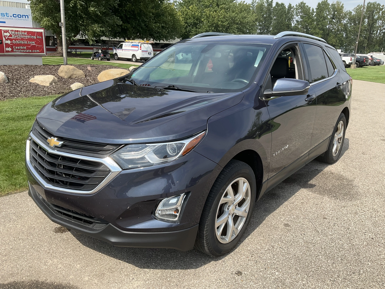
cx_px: 192
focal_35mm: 29
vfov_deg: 48.2
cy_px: 144
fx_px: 323
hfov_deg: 61.7
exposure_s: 1/1195
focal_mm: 3
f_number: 1.8
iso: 25
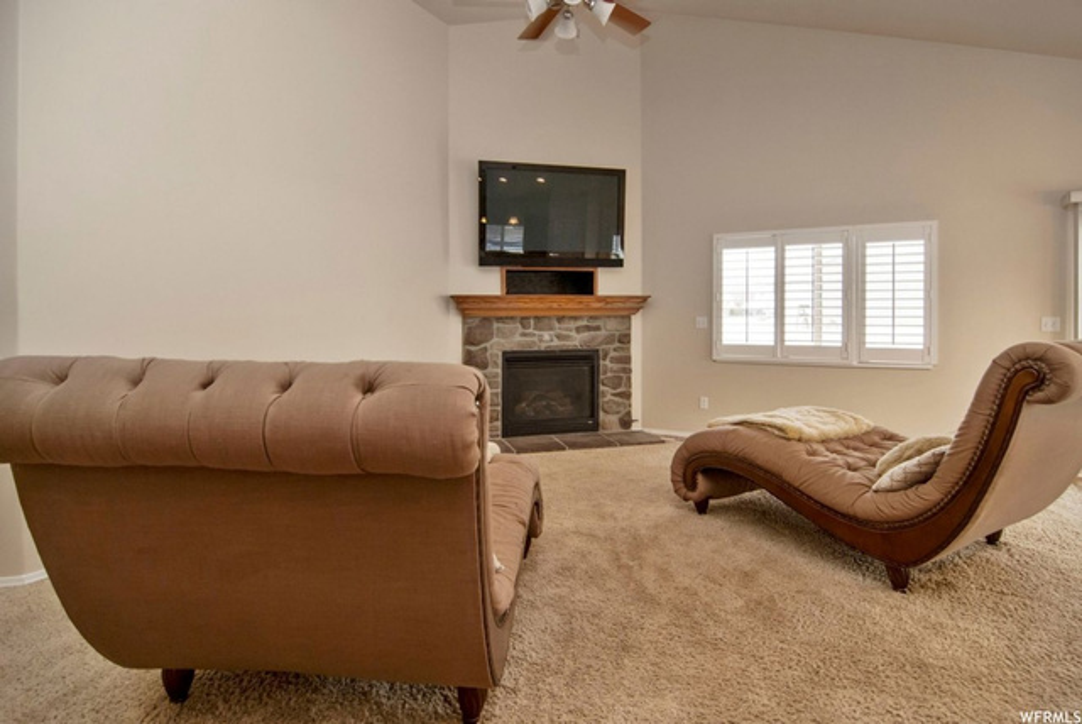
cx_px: 541
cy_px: 362
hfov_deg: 89.9
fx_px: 541
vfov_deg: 67.5
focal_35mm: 18
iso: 200
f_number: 5
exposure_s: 1/60
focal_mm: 12
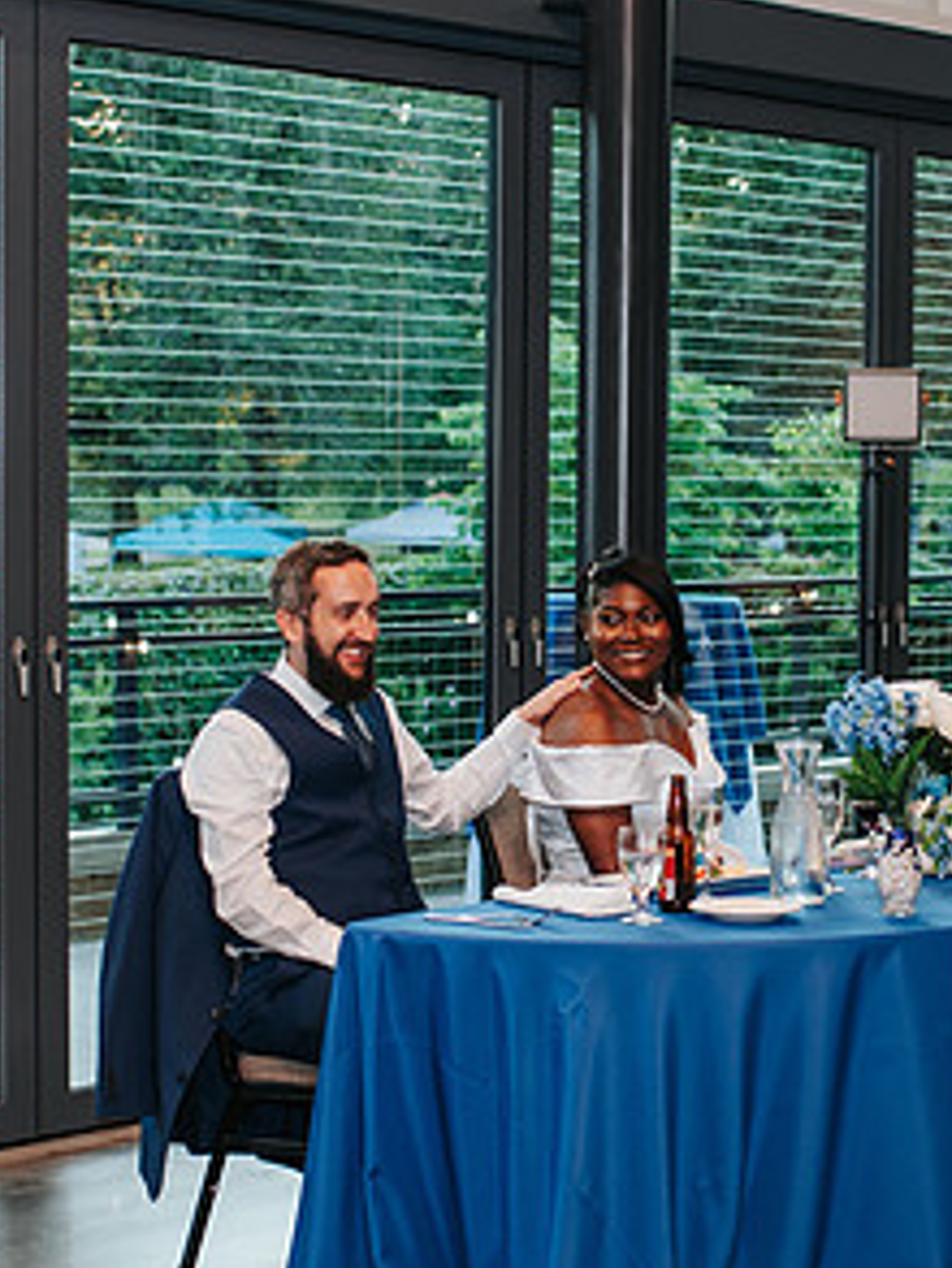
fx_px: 3298
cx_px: 598
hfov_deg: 16.4
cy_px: 740
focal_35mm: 90
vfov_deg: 21.7
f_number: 2.8
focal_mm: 35
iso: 360
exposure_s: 1/160
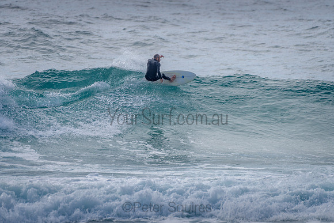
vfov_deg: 2.2
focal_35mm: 613
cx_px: 164
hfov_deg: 3.4
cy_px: 98
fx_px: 5690
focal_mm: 500
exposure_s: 1/2000
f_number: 5.6
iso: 140
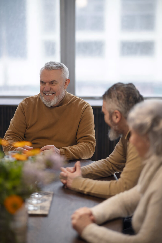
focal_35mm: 85
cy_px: 122
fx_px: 575
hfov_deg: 16.0
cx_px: 81
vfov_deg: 23.9
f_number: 1.8
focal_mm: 85
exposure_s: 1/125
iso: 1000
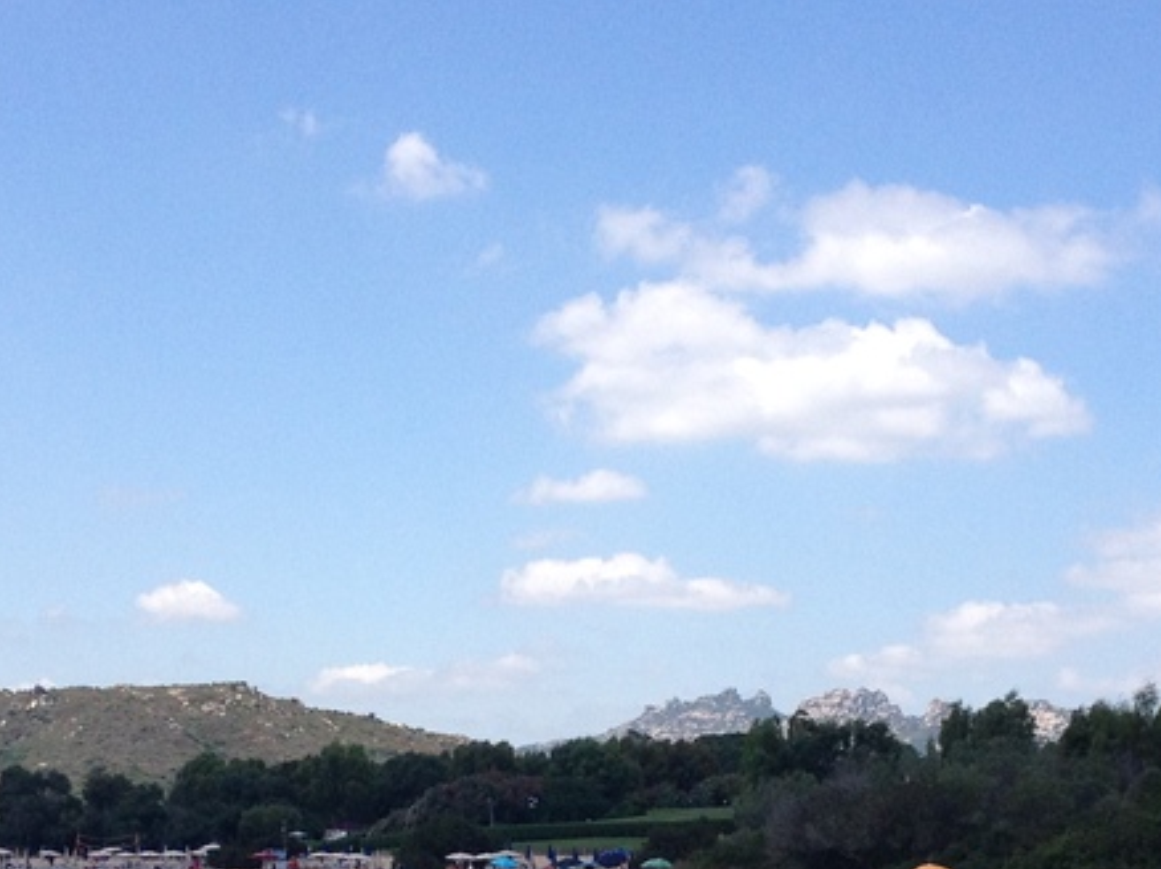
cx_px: 713
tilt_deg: -5.7
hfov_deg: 20.4
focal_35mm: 96
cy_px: 1020
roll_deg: -0.3
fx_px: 3218
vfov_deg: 14.9
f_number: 2.4
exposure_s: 1/1672
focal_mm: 4.28
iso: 50
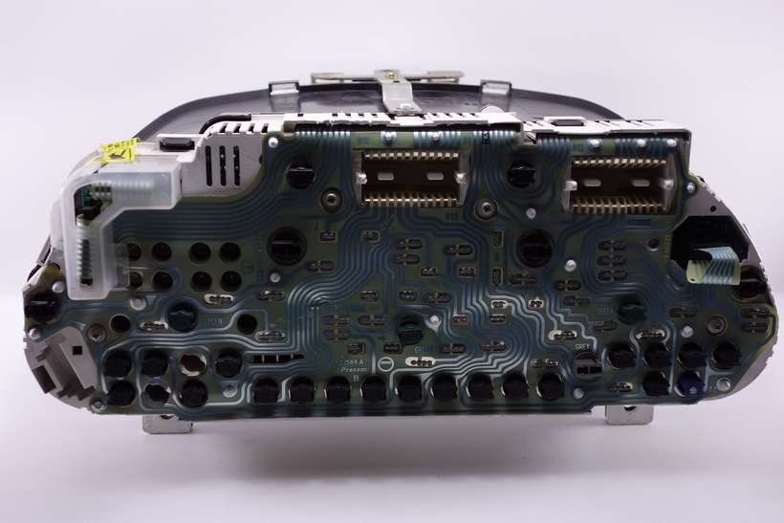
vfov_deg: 27.0
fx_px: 1089
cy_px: 262
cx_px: 392
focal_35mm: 50
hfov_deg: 39.6
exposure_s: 1/60
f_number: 3.2
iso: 200
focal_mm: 18.66
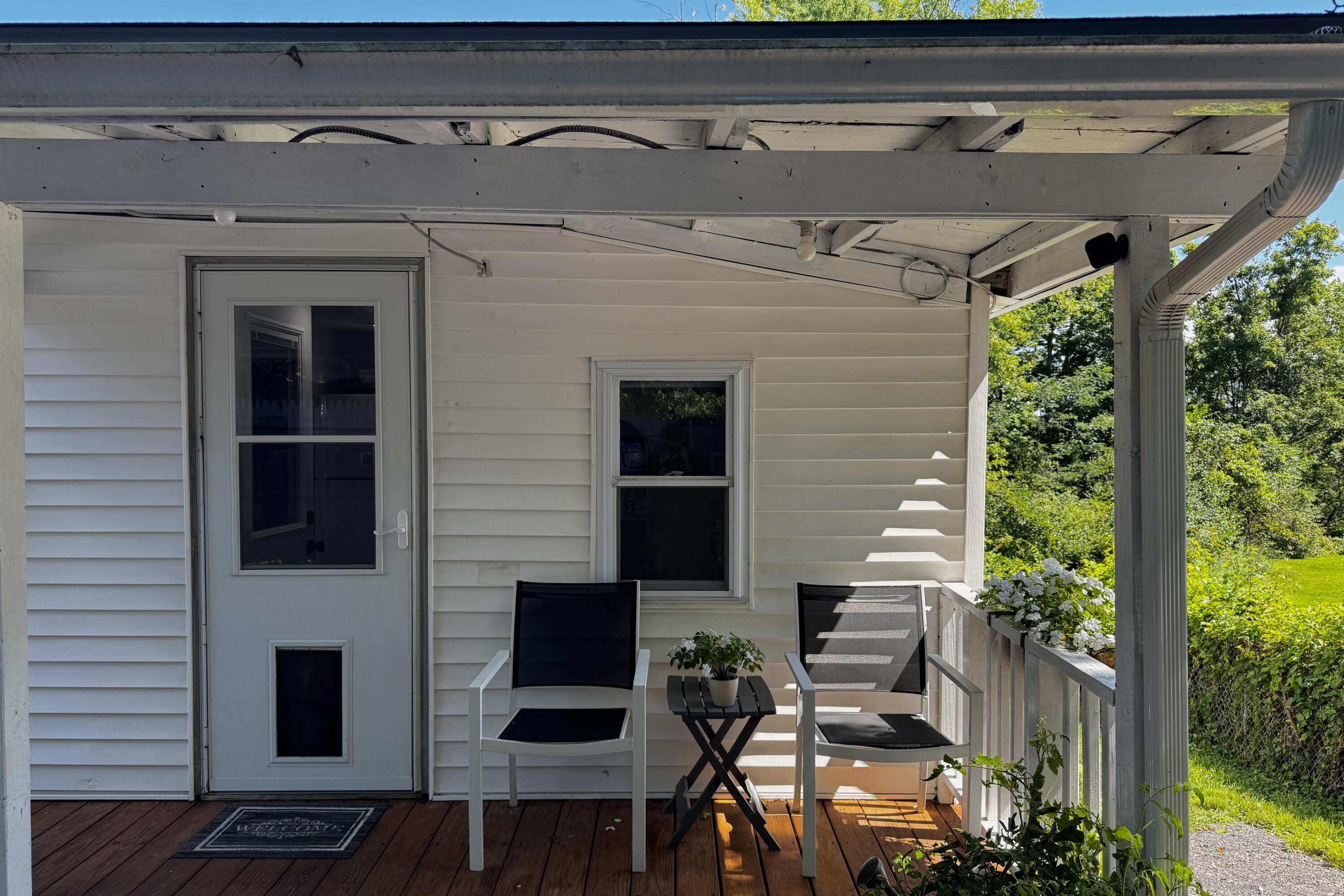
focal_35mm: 25
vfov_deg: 51.3
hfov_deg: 71.5
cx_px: 673
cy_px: 463
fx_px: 933
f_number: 1.78
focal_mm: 6.76
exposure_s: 1/645
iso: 80
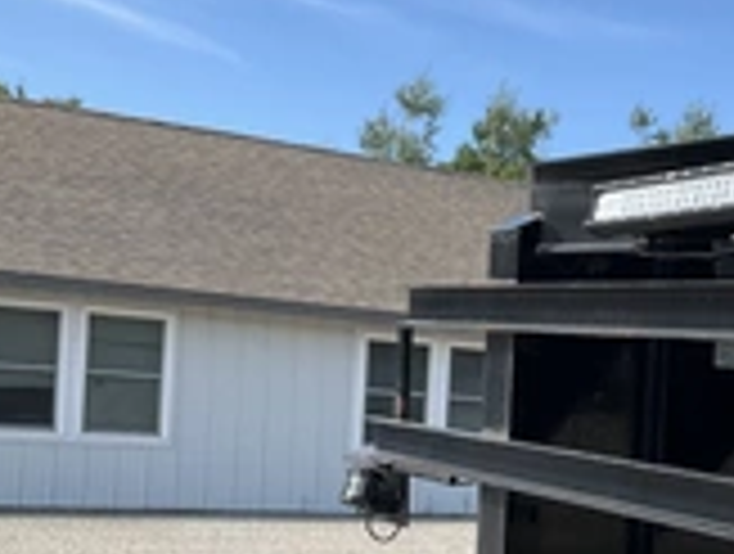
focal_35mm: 71
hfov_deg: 25.8
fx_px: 1509
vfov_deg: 20.5
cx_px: 757
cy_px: 477
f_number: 1.8
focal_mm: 3
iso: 25
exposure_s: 1/1055
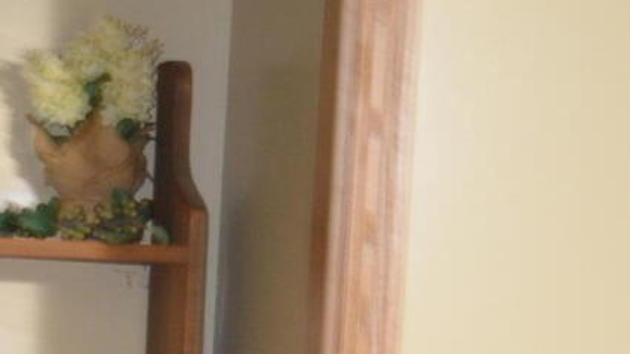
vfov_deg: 6.0
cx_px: -299
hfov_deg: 10.8
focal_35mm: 192
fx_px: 3207
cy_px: 949
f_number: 4.2
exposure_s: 1/4
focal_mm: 26
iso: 800
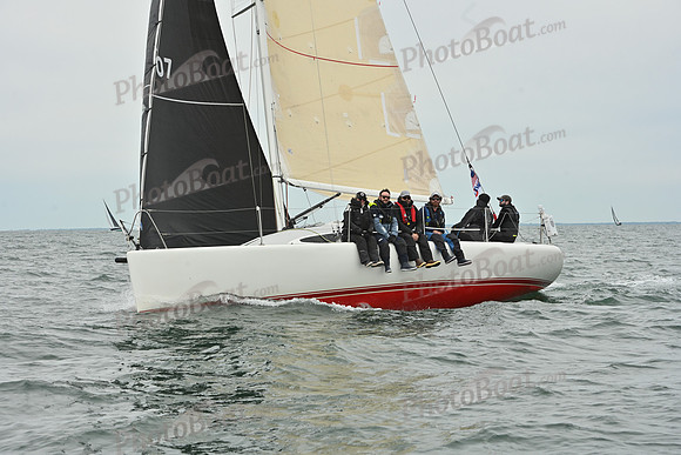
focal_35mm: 102
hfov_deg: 20.0
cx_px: 340
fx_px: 1930
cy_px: 228
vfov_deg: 13.4
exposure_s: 1/1000
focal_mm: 102
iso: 320
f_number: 9
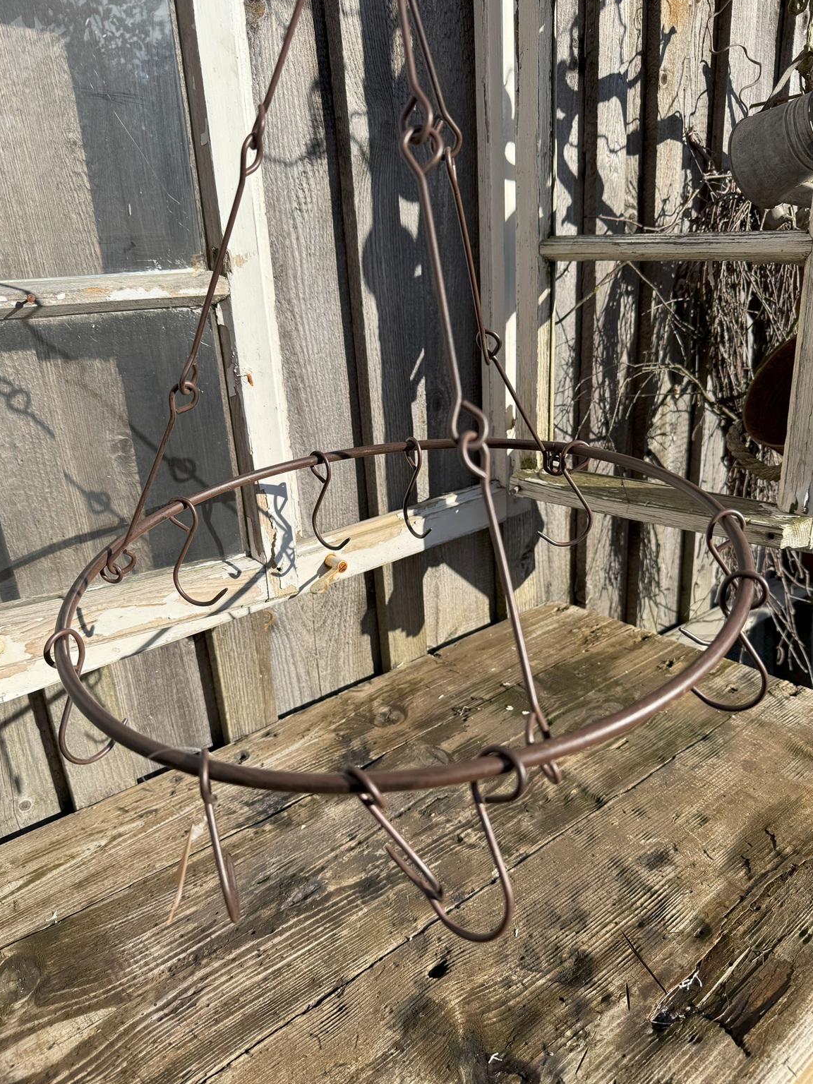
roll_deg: +3.3
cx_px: 409
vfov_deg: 69.4
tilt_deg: -20.7
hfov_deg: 54.9
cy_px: 560
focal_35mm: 25
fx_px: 783
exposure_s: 1/3247
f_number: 1.78
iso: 80
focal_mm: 6.76
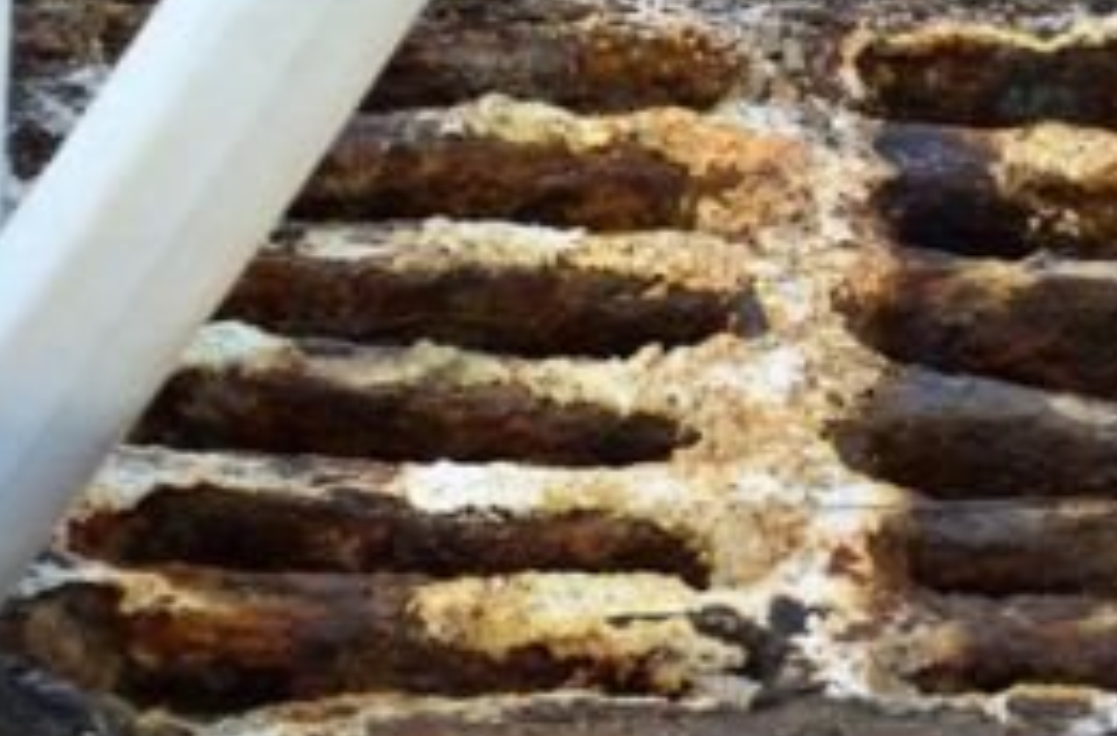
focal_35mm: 386
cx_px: 1352
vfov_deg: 3.5
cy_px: 362
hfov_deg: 5.3
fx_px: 11941
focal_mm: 105
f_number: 5.3
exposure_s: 1/250
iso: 200
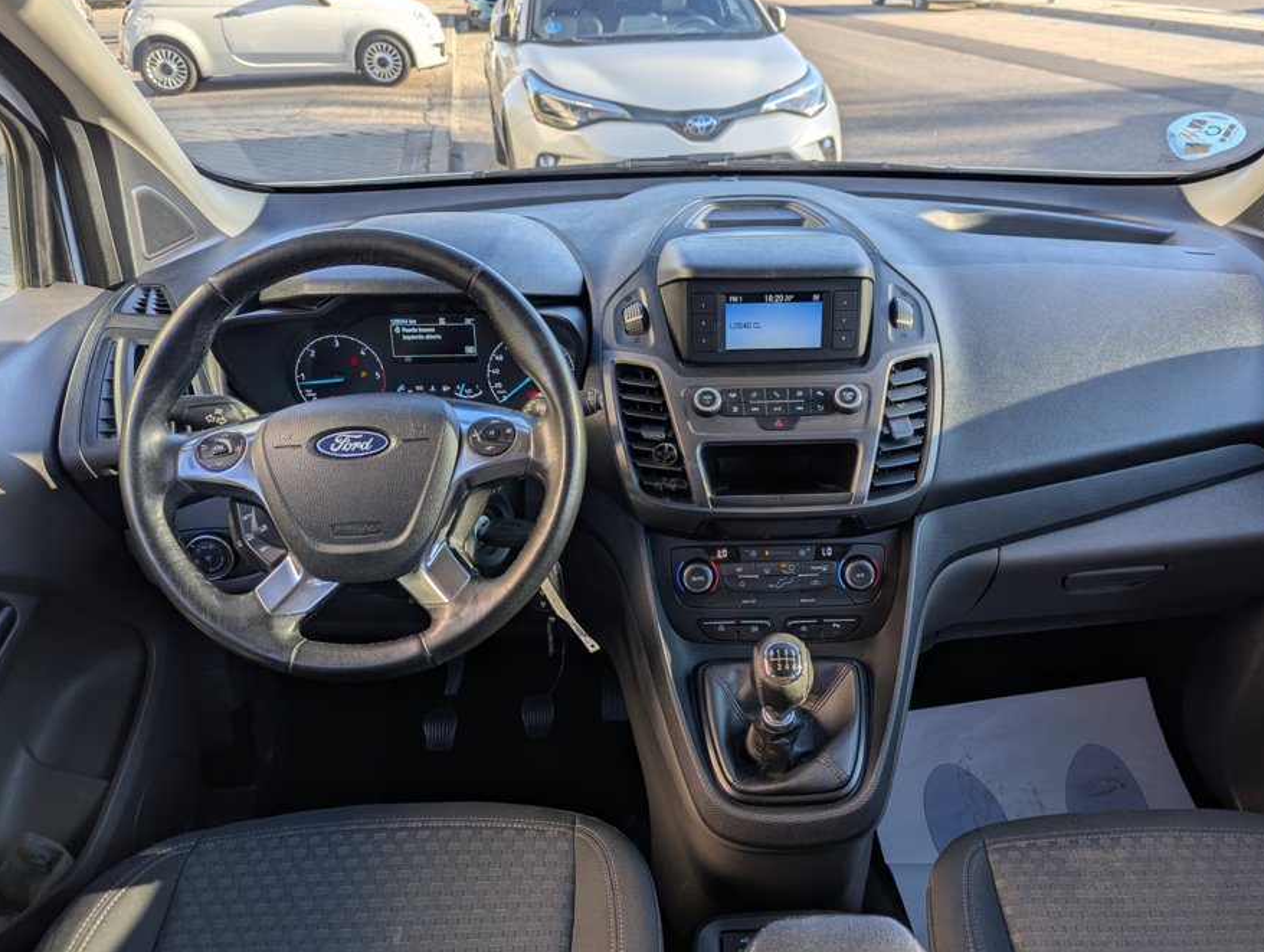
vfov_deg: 49.8
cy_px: 449
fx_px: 1024
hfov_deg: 63.2
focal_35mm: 28
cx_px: 708
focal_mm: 6.81
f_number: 1.85
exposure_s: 1/256
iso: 41
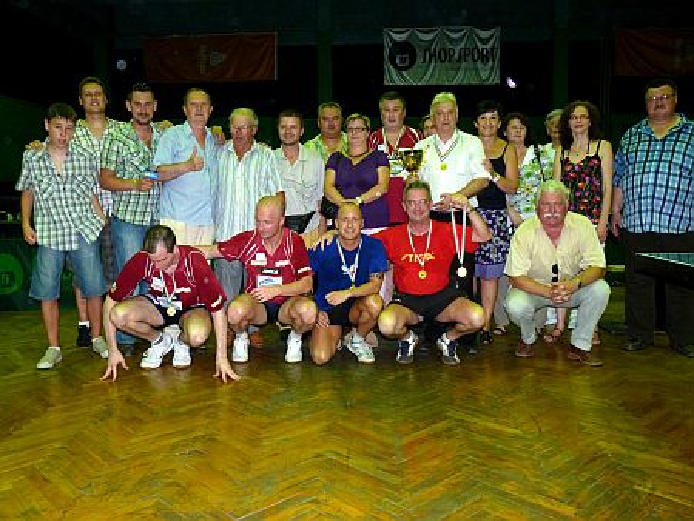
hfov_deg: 58.3
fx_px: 622
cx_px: 347
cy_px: 260
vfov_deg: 45.5
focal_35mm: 31
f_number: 3
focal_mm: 5.5
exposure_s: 1/50
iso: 250
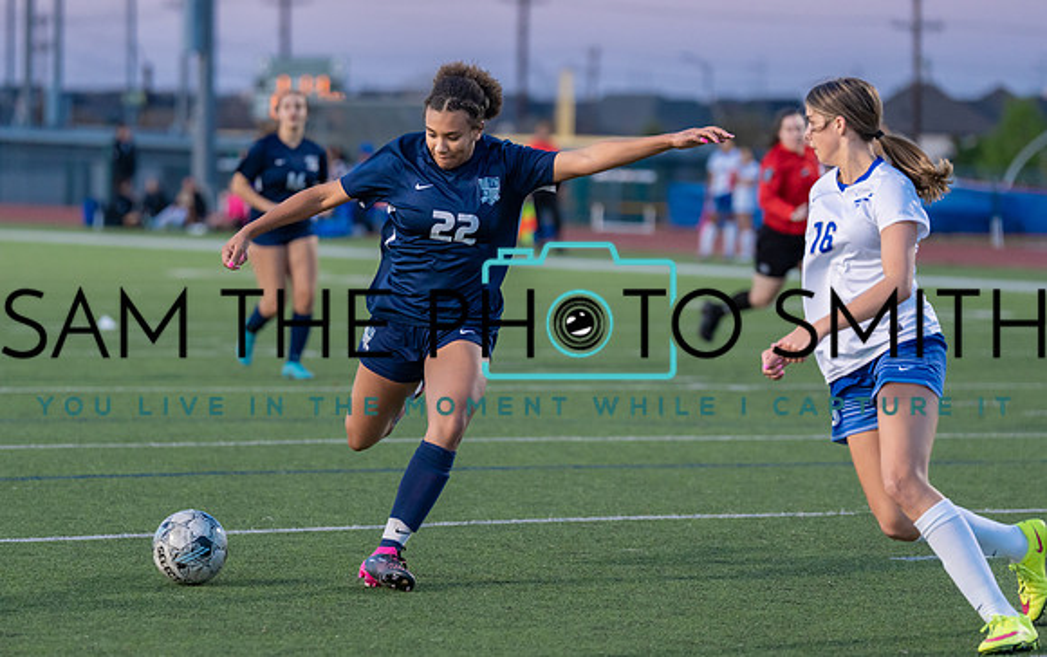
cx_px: 440
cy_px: 348
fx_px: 5403
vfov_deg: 7.0
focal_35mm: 189
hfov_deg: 11.1
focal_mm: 144
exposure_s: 1/1000
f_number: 2.8
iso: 1250
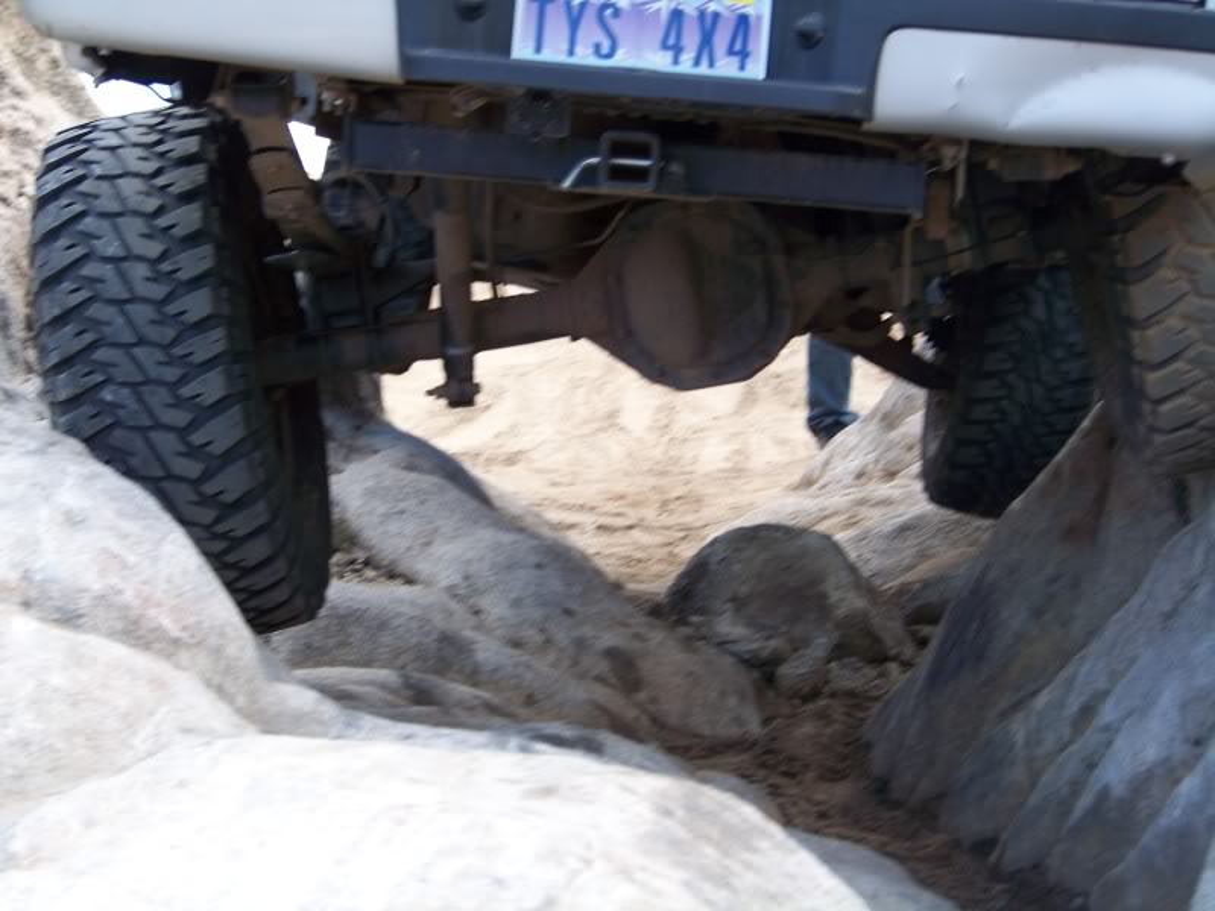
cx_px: 608
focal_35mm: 106
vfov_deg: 14.0
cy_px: 456
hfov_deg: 18.5
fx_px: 3721
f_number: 3.2
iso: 64
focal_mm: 17.6
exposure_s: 1/100
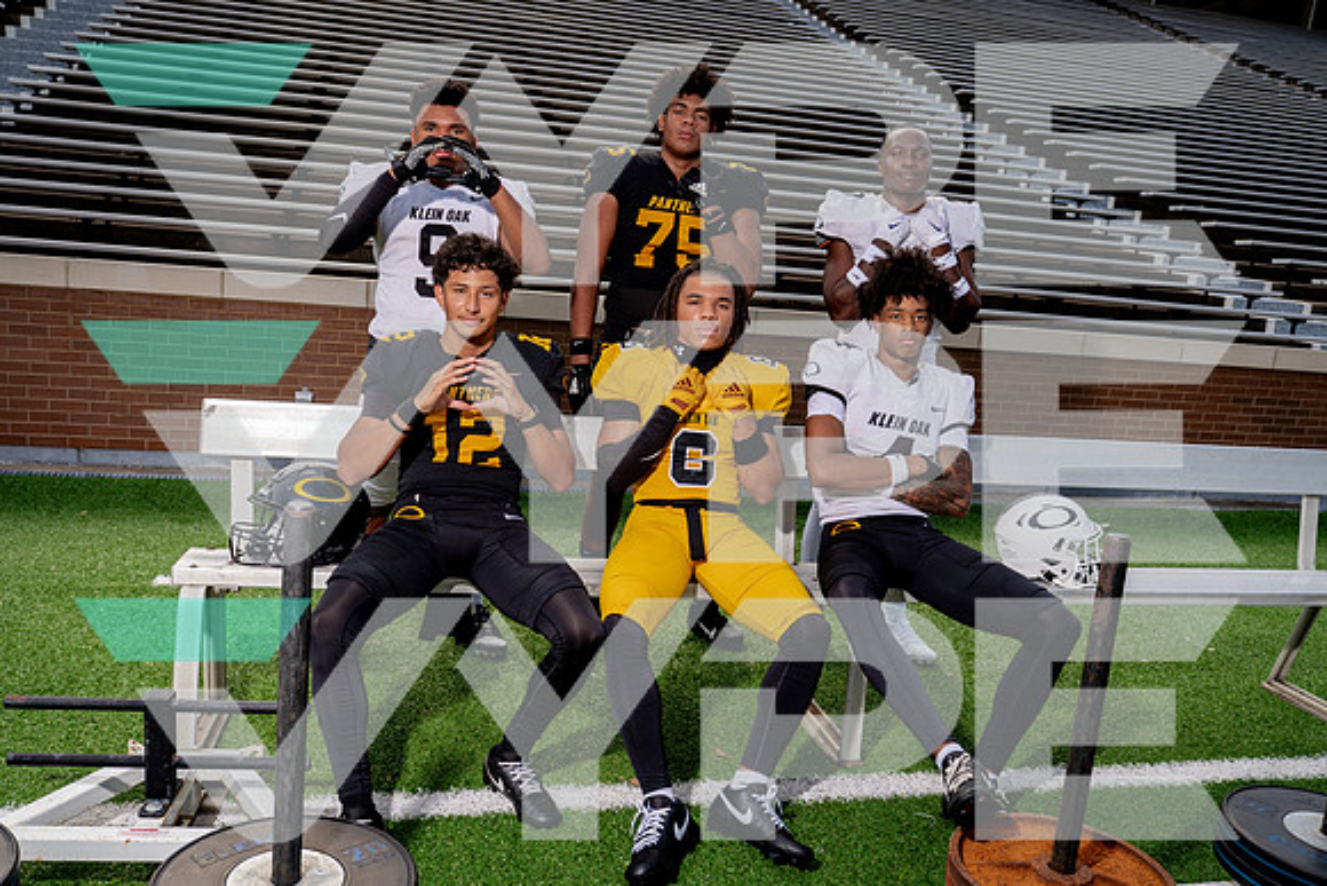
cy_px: 443
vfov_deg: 43.1
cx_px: 664
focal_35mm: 30
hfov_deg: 61.3
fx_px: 1120
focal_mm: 29
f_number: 5
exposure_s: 1/640
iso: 100
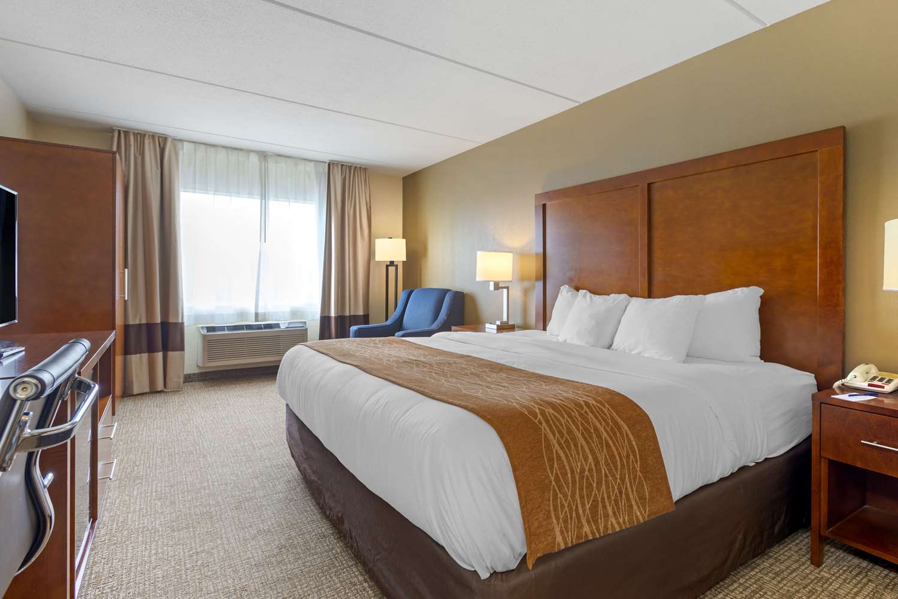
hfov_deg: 93.2
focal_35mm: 17
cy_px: 300
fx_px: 424
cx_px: 449
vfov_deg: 70.5
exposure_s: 1/13
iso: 200
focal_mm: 17
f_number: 8
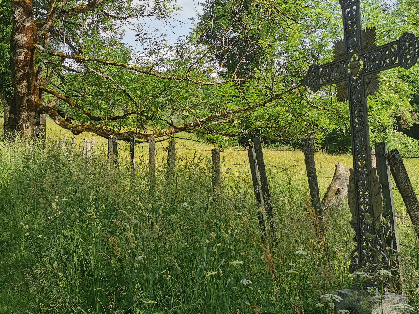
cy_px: 126
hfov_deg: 41.9
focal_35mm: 45
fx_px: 545
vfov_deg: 32.1
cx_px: 175
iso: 50
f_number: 1.8
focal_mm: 5.58
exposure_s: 1/1379
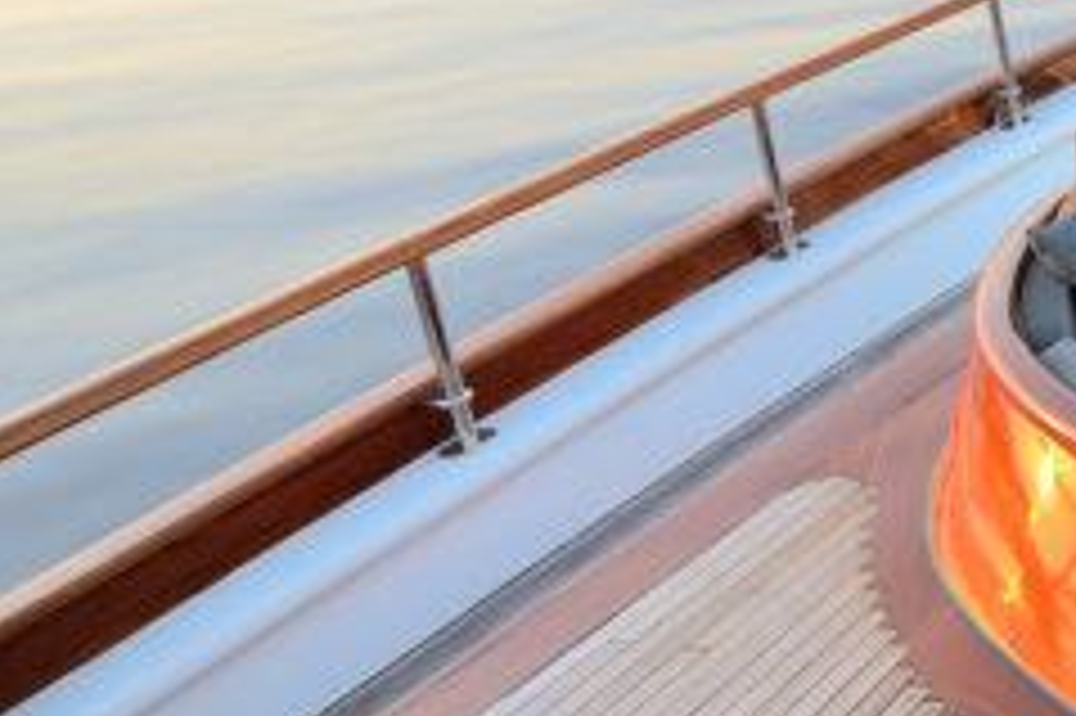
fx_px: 1344
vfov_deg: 27.5
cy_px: -59
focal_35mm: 45
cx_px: 1724
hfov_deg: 26.3
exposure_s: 1/100
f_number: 5.6
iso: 200
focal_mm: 14
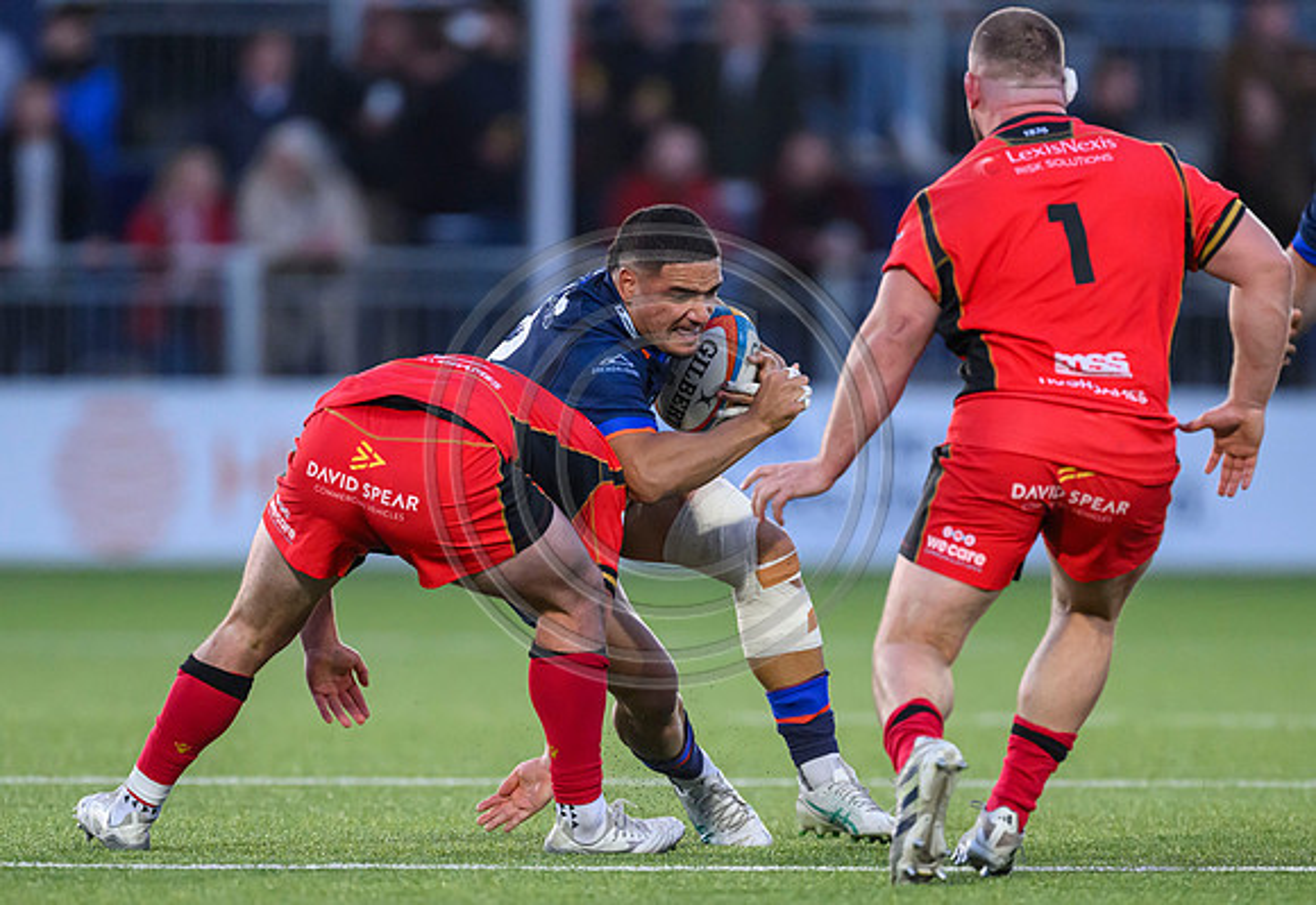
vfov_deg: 1.7
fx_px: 30256
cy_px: 618
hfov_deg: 2.5
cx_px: 645
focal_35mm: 820
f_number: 4
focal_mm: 560
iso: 4000
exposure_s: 1/1250
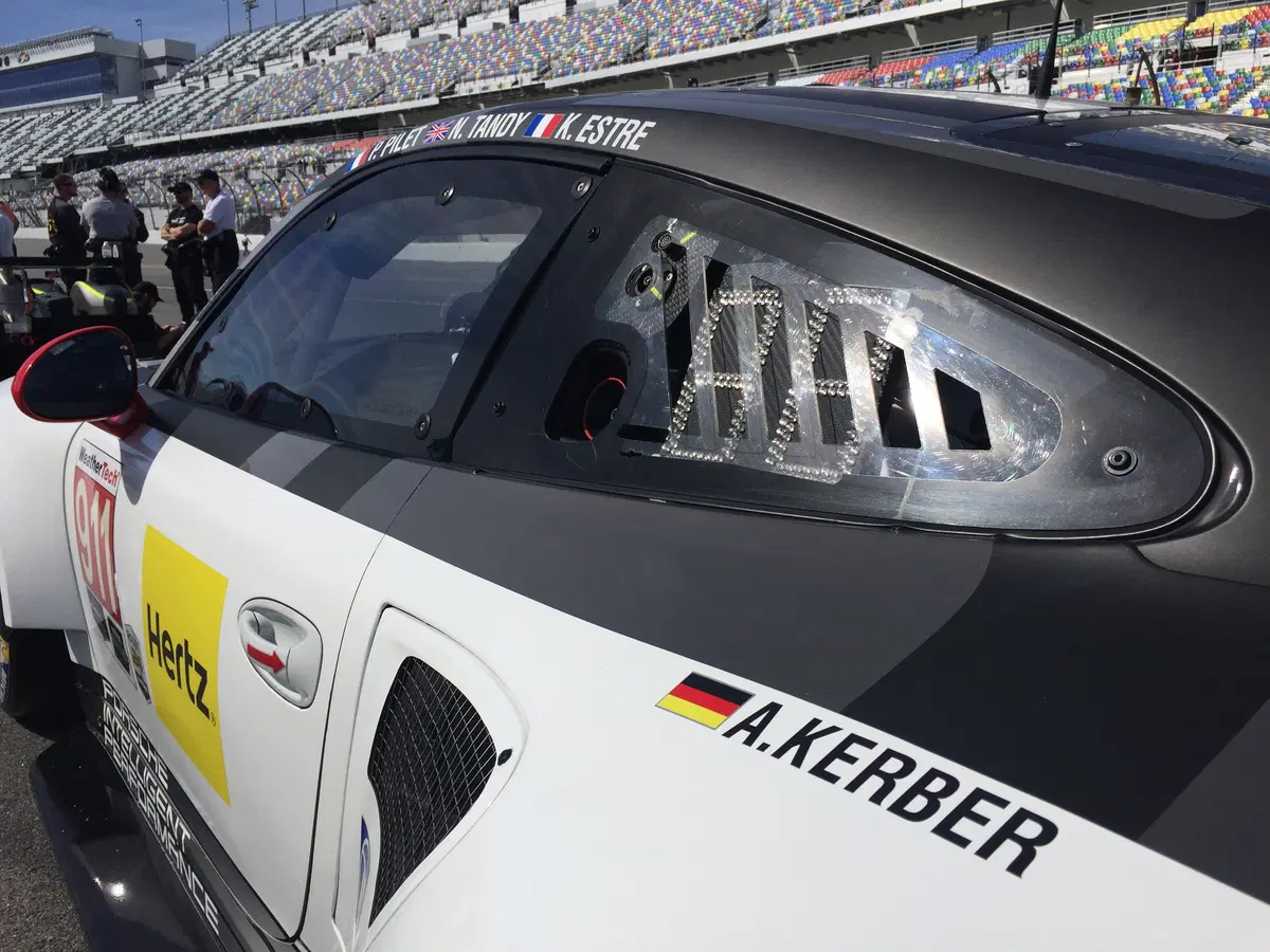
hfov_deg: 61.7
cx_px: 635
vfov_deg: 48.2
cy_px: 476
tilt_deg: -11.1
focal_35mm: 29
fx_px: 1064
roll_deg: -0.6
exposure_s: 1/7937
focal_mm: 4.15
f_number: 2.2
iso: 32
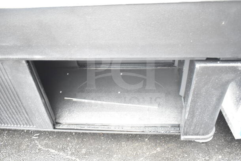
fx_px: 221
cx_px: 120
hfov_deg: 57.2
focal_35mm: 33
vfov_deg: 40.0
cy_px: 80
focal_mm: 22
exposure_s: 1/60
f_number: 4
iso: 1600
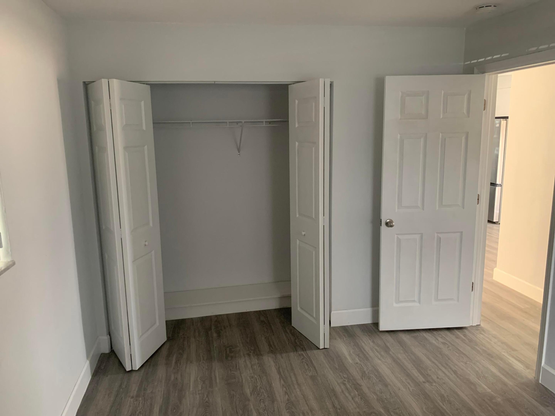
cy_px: 208
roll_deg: +1.1
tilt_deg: -11.8
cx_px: 278
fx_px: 417
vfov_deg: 53.1
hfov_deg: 67.3
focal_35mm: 26
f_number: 1.8
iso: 400
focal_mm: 4.25
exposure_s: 1/58
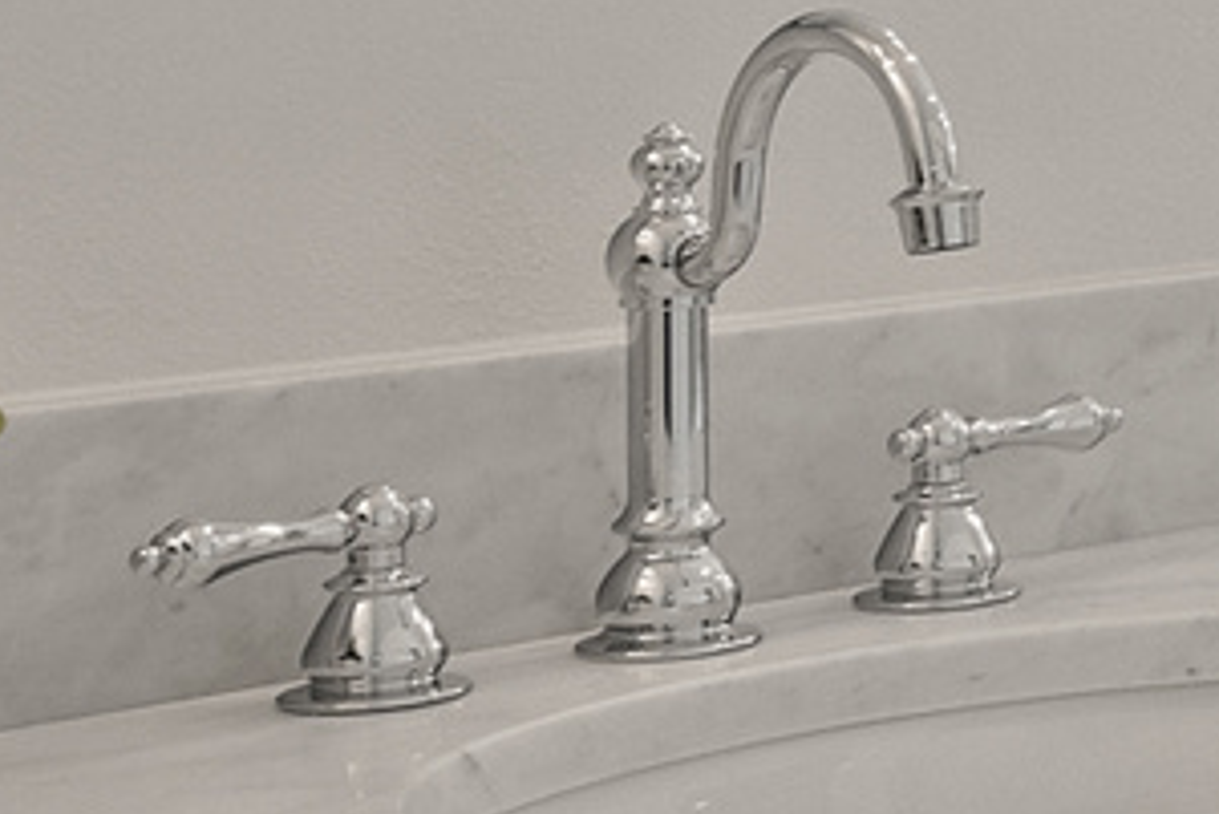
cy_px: -298
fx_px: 4607
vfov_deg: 9.9
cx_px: 3126
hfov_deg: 11.7
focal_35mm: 136
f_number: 8
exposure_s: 1/6
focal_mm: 20
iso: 500
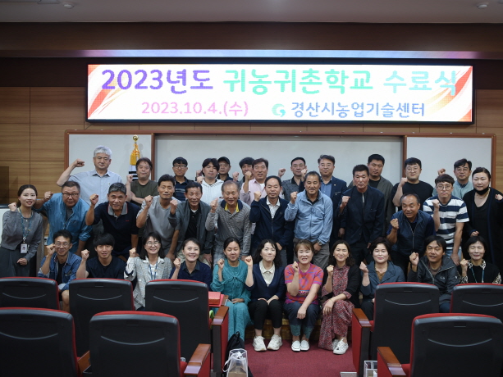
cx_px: 272
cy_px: 190
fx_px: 494
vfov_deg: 41.8
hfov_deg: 53.9
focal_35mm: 34
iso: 320
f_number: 2.8
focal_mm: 31
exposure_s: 1/30
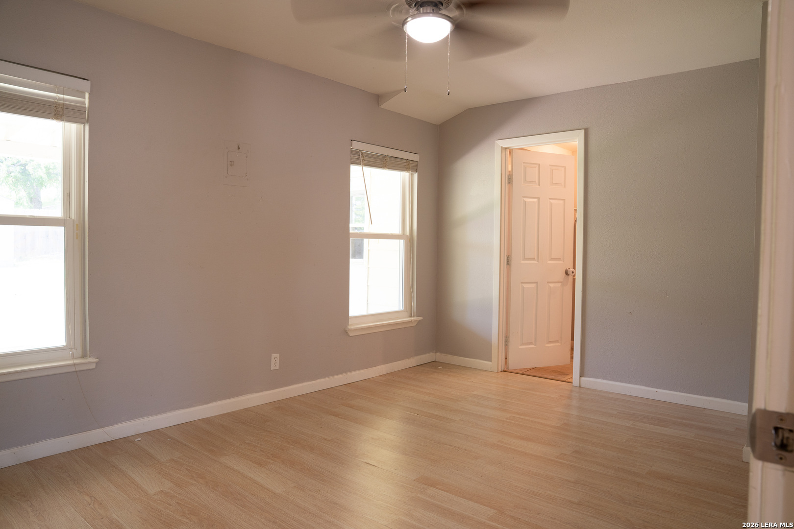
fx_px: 529
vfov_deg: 53.1
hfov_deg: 73.7
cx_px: 397
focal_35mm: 24
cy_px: 264
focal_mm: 24
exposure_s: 1/13
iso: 400
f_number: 8
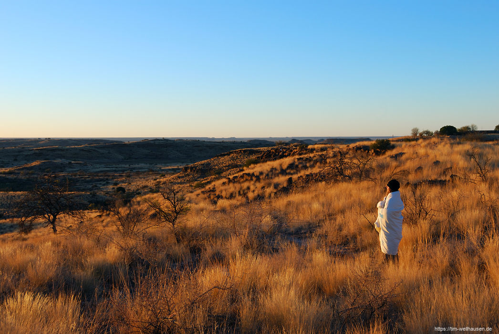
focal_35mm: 48
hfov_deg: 41.1
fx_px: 666
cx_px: 250
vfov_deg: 28.1
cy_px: 167
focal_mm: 32
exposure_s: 1/80
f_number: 8
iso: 100
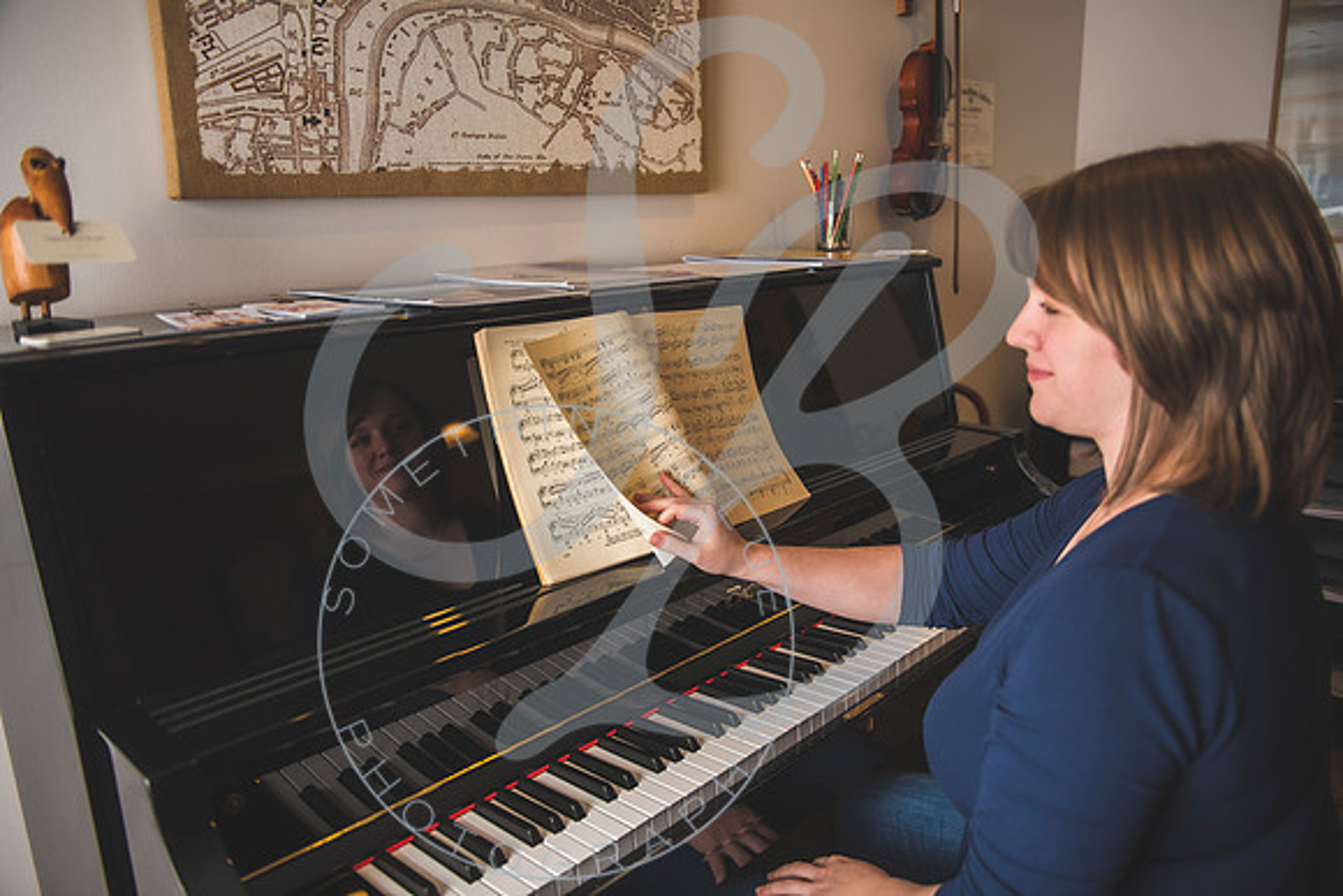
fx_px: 1007
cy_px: 448
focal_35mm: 27
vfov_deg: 48.0
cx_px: 672
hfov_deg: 67.4
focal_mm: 27
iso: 100
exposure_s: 1/125
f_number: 2.8
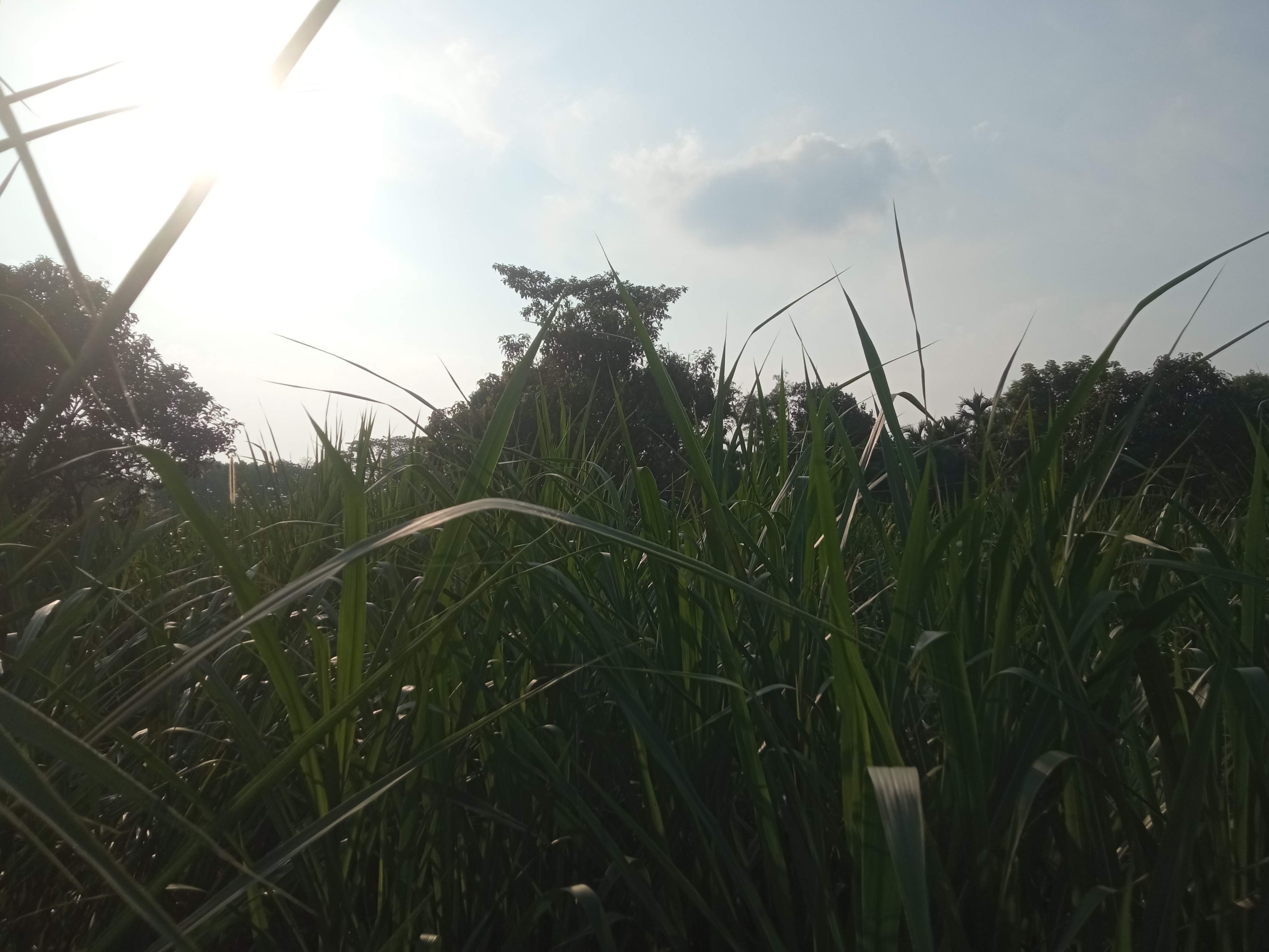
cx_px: 634
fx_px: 990
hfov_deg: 65.3
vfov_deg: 51.4
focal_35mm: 27
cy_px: 476
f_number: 2.2
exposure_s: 1/3165
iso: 113
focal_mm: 3.79
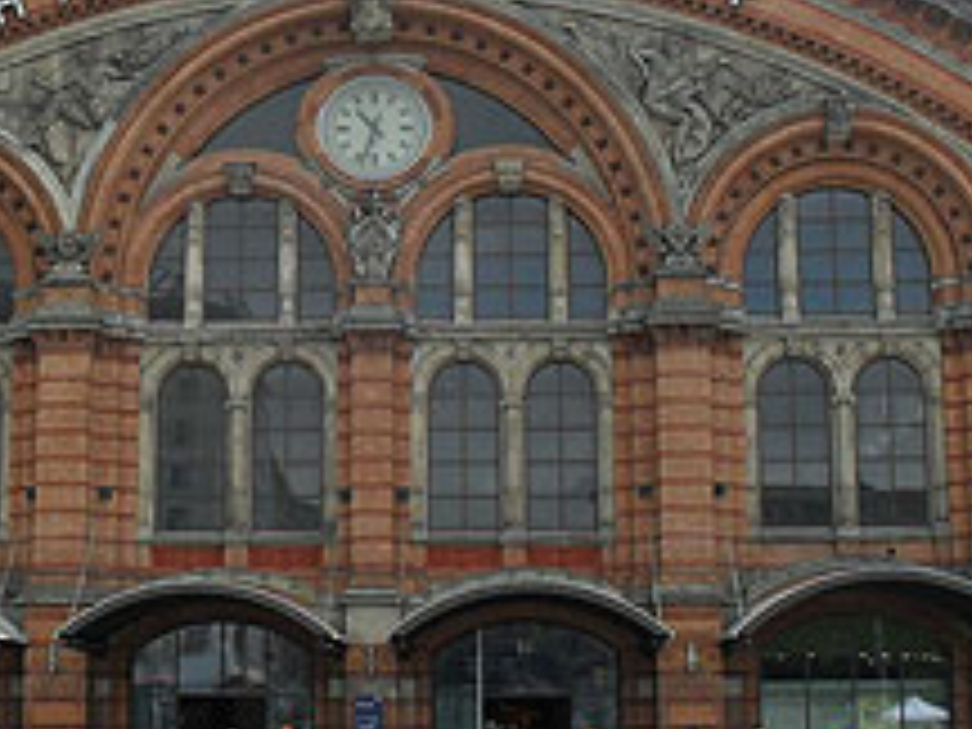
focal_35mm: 73
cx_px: 396
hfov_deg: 26.6
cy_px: 274
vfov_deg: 20.1
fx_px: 2050
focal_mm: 6.3
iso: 100
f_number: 8.4
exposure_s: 1/90
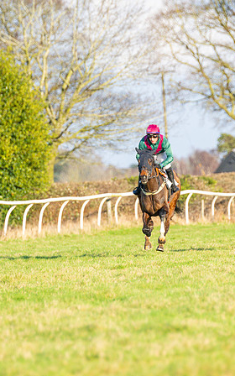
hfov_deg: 3.1
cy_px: 199
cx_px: 144
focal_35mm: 424
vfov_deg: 5.0
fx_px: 4345
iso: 200
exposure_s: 1/2500
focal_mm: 165
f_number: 2.8
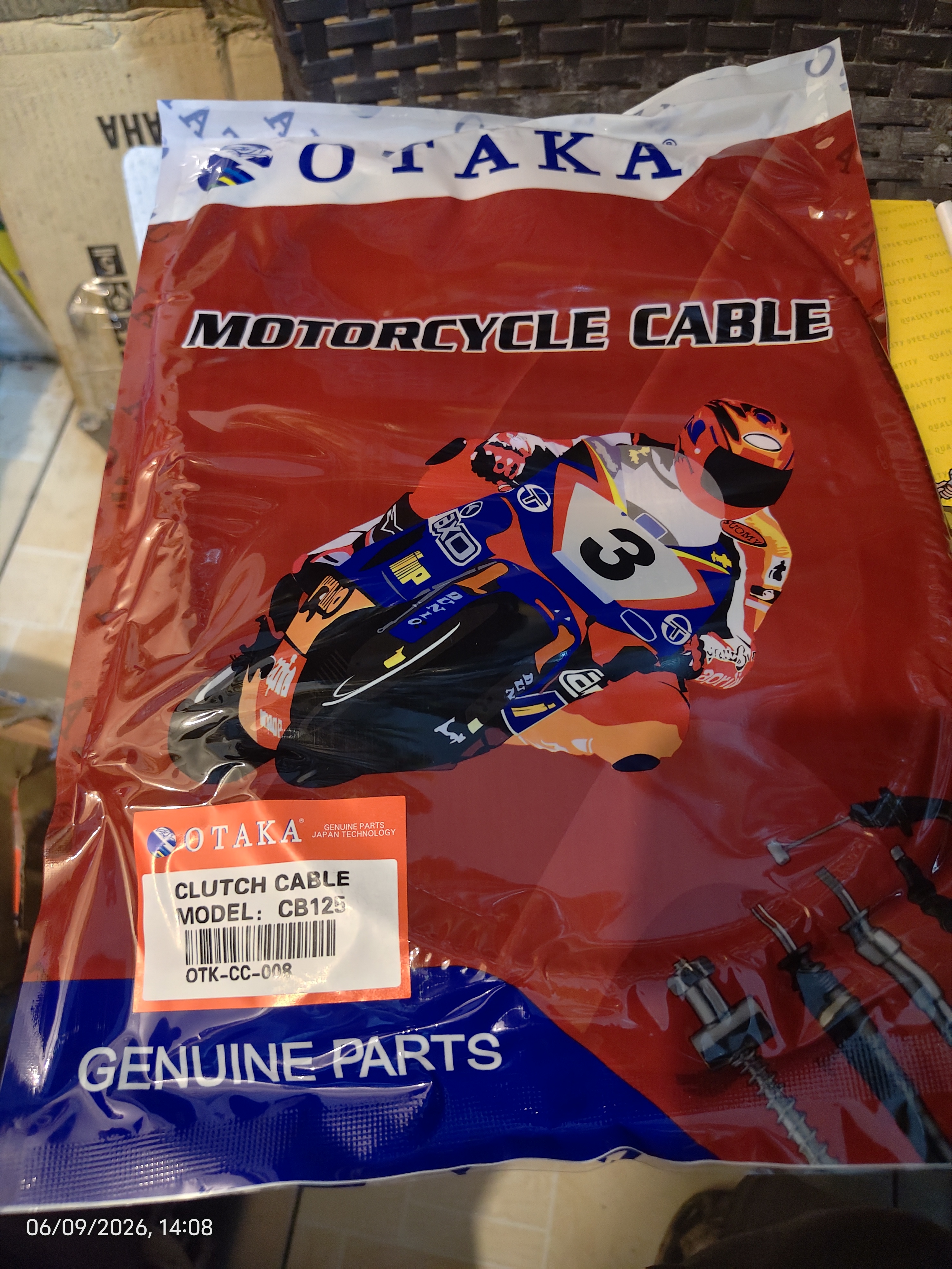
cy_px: 634
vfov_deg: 73.9
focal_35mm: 23
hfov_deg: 58.9
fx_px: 843
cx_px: 476
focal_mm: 5.56
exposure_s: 1/50
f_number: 1.88
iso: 1544
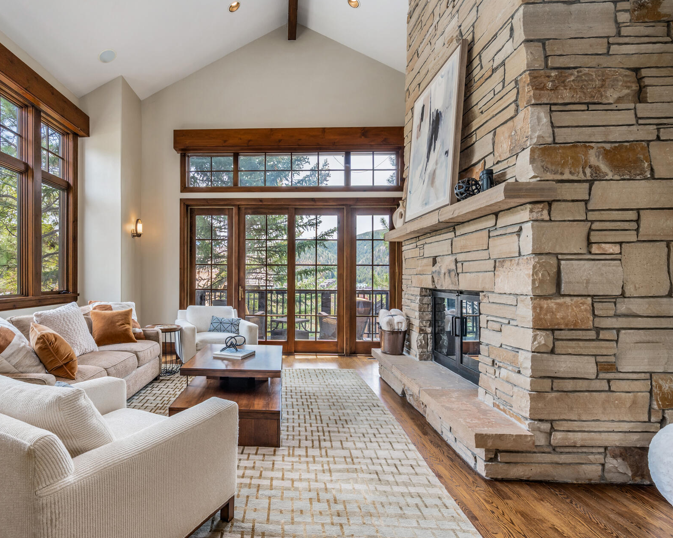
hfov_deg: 81.9
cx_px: 257
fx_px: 378
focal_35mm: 19
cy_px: 279
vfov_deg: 70.8
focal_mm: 16
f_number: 13
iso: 400
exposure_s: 1/200
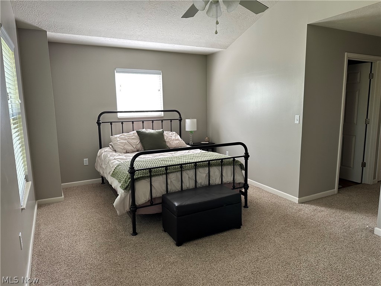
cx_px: 190
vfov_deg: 56.8
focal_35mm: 24
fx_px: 264
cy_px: 143
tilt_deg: -8.6
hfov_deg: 71.6
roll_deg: +0.4
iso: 200
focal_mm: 6.86
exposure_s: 1/121
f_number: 1.78
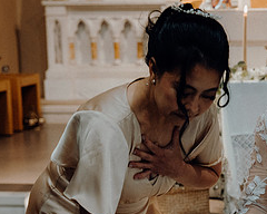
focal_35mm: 109
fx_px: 861
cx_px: 257
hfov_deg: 17.3
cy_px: 178
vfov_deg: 14.0
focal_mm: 48
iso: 1600
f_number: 3.5
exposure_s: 1/160
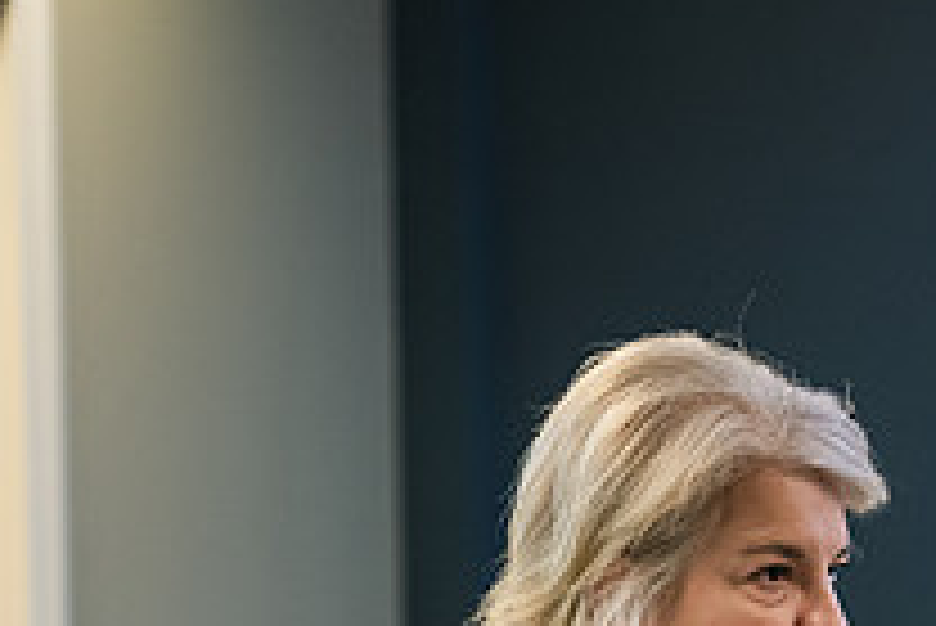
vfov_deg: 4.8
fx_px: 7389
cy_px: 781
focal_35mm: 284
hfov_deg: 7.2
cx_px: 792
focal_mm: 102
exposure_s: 1/200
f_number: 3.2
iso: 1600
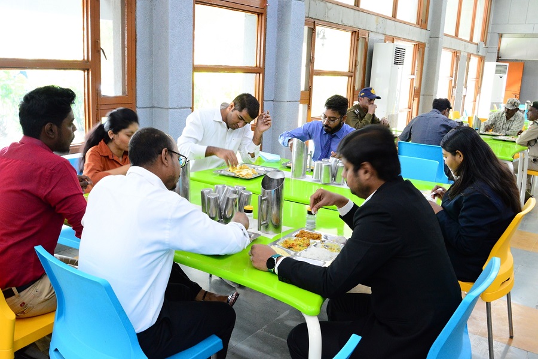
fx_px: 493
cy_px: 180
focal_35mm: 33
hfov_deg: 57.2
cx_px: 269
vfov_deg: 40.0
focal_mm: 22
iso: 1600
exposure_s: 1/13
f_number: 11
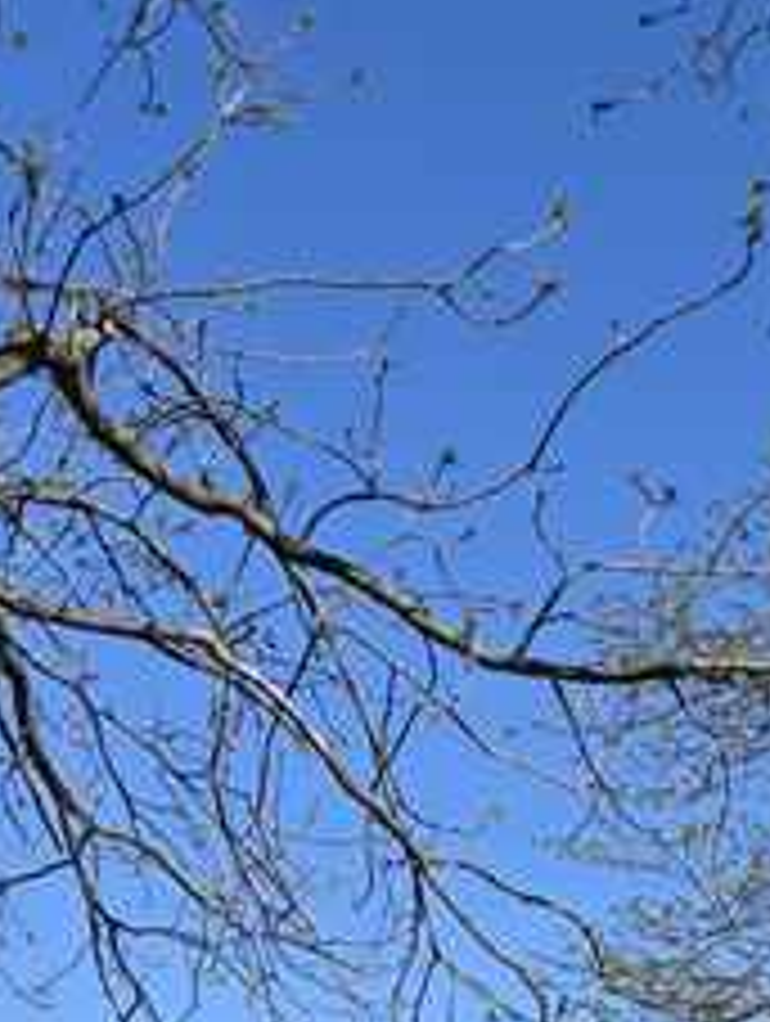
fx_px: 2869
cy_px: 1686
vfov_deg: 17.4
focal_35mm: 97
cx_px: 928
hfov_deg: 14.8
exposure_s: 1/2163
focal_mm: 5.4
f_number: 1.8
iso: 25
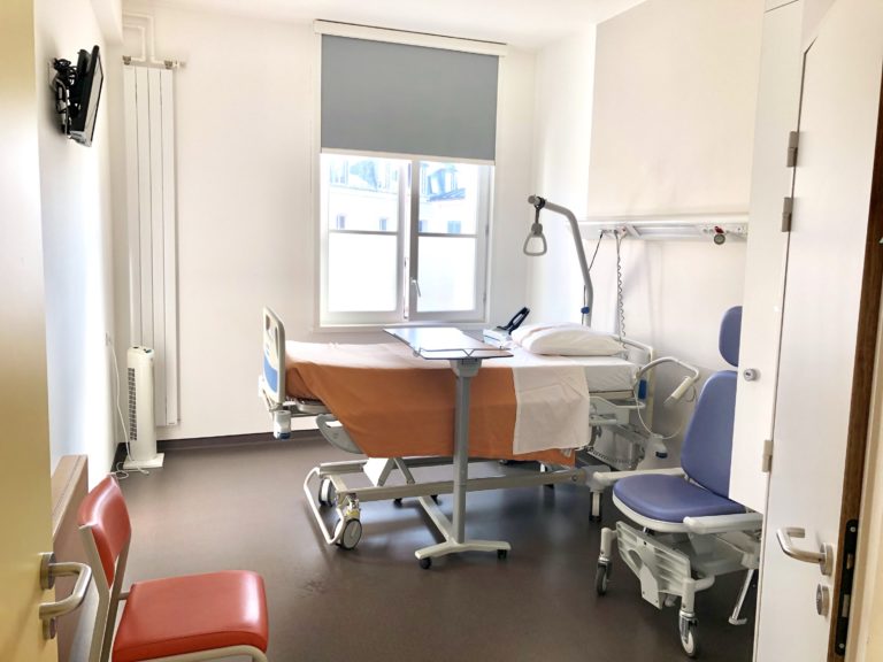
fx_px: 714
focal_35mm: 28
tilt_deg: -7.0
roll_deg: -2.0
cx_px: 442
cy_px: 331
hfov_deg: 63.4
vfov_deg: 49.7
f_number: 1.8
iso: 40
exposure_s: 1/120
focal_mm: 3.99
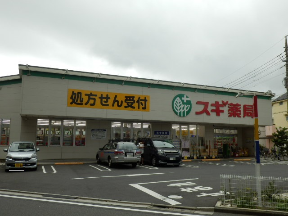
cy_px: 108
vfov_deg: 38.7
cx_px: 144
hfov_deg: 50.1
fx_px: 308
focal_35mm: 37
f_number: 3.9
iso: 80
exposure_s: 1/200
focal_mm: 6.6
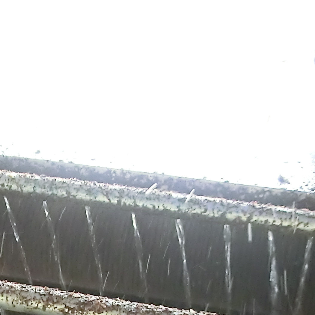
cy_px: 379
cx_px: -53
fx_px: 957
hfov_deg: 17.9
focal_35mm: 93
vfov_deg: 17.8
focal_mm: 4.24
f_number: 3
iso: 250
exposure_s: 1/60
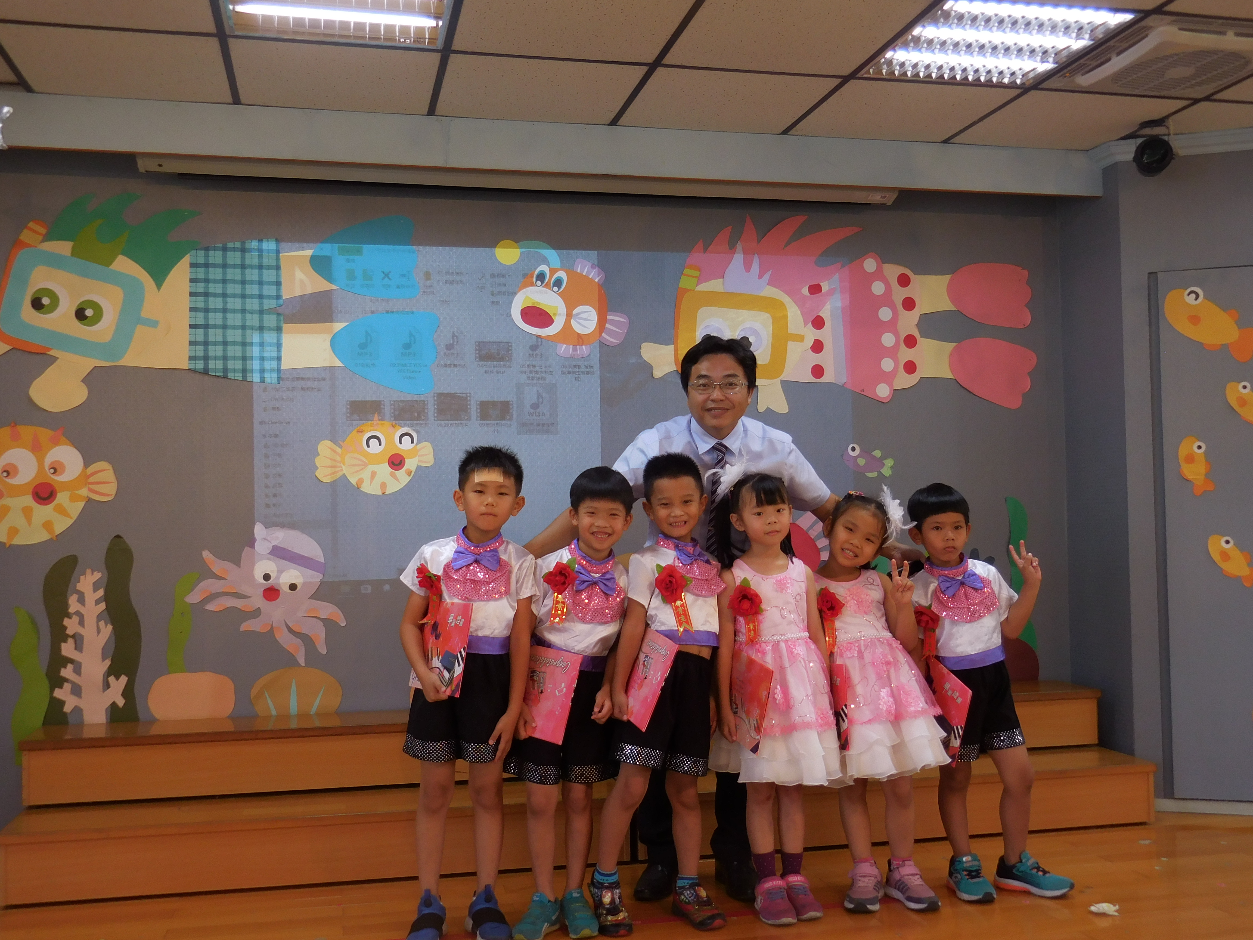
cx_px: 626
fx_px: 1195
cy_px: 470
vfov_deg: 42.9
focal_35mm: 33
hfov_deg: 55.4
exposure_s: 1/40
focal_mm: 5.9
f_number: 3.7
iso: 125
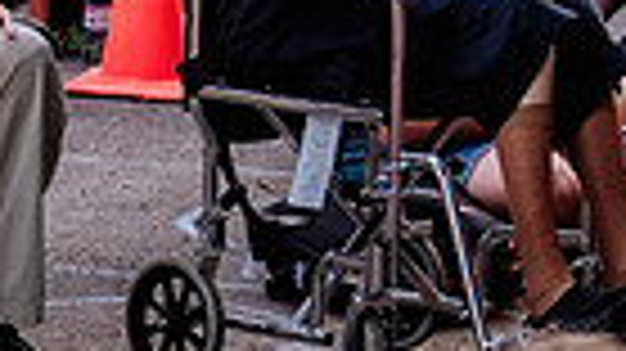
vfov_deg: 4.7
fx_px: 4214
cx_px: 1157
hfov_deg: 8.2
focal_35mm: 254
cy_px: -484
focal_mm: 38.8
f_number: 2.8
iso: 800
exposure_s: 1/160
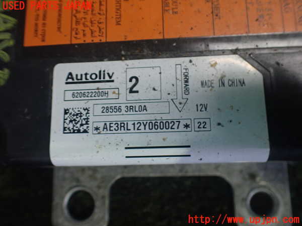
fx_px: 262
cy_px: 113
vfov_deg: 46.8
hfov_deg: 60.0
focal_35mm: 30
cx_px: 151
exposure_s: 1/125
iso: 500
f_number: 2.3
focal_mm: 5.4
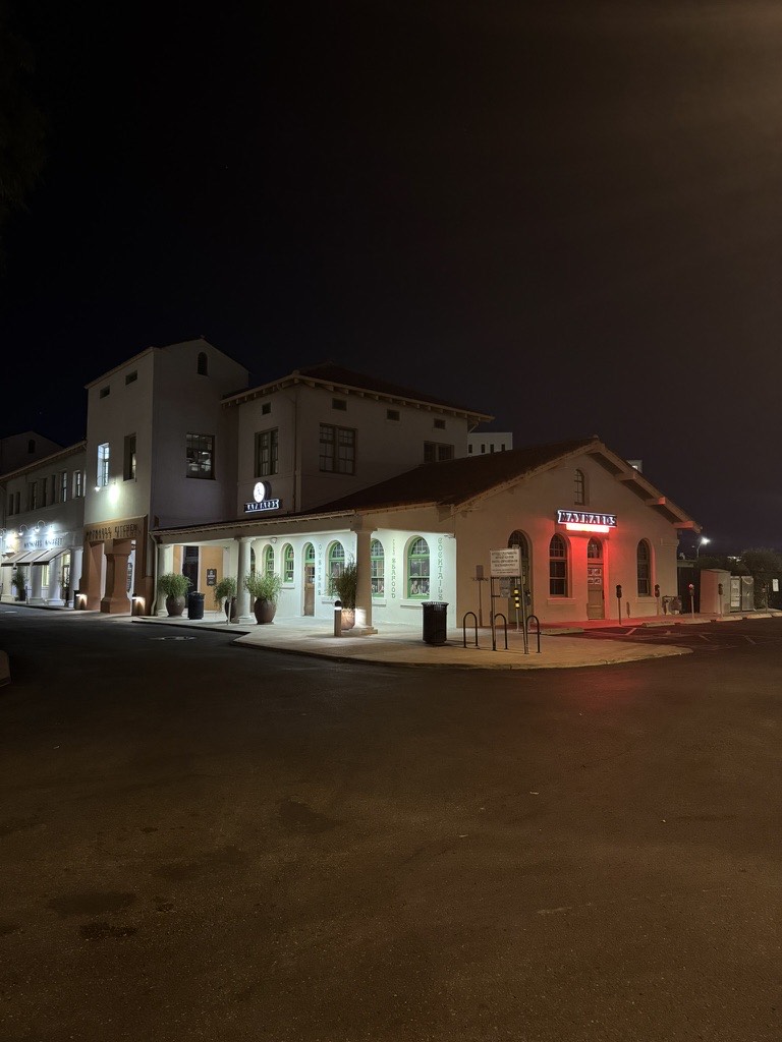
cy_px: 521
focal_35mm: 24
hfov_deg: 56.8
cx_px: 391
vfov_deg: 71.6
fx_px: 723
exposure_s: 1/24
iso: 1600
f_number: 1.78
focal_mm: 6.76
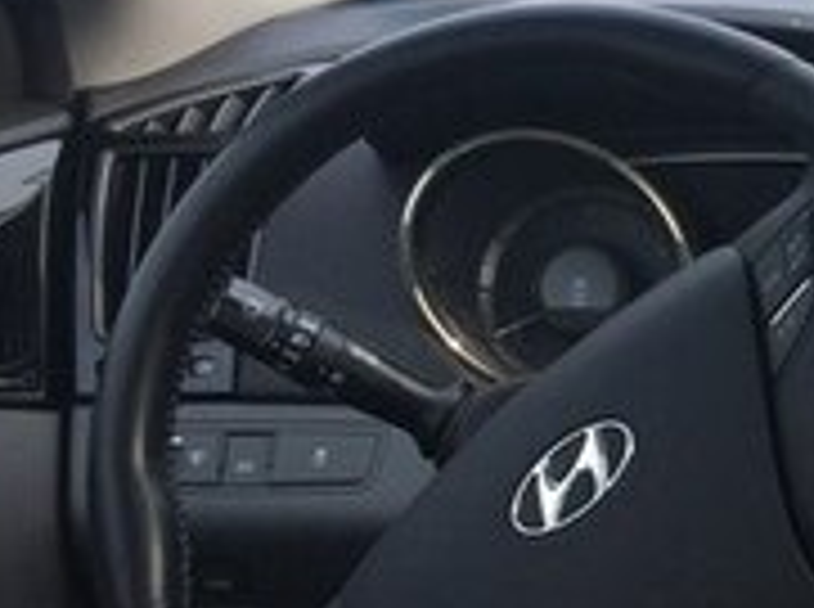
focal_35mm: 106
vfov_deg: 13.8
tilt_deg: -18.9
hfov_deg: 16.4
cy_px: 543
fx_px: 2488
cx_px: 1327
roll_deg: +2.4
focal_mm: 4.15
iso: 32
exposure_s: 1/351
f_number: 2.2
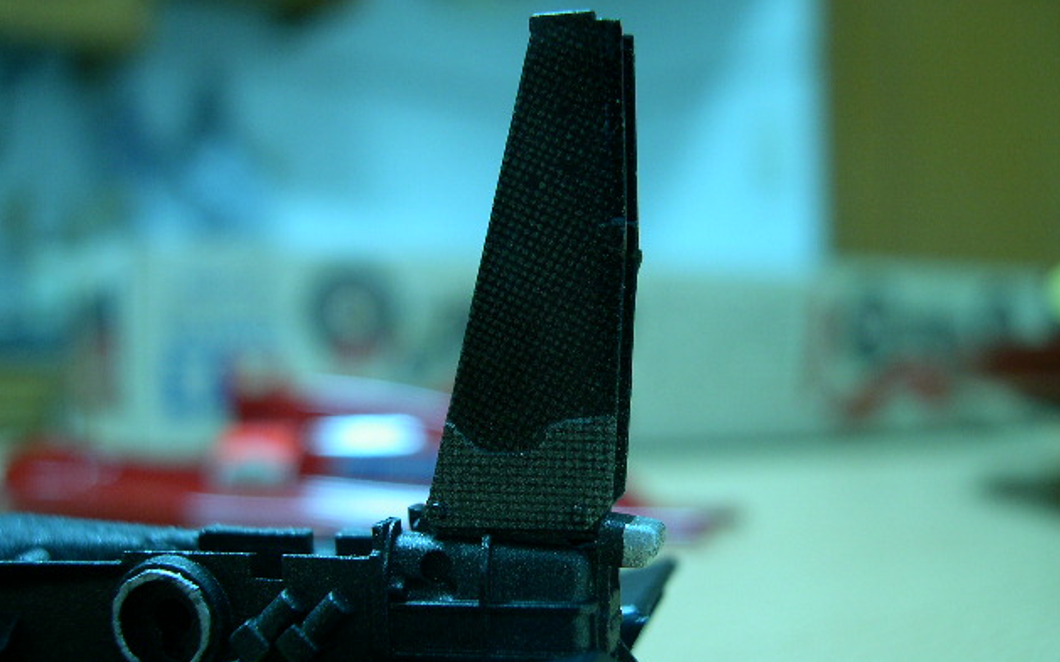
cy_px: 399
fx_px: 1184
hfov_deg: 48.2
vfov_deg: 31.2
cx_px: 529
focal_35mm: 41
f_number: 2.8
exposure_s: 1/3.7
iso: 100
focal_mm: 8
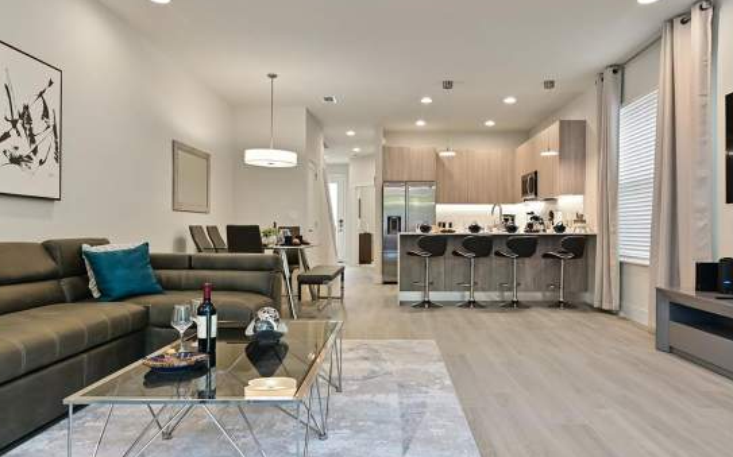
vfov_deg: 51.0
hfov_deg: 74.7
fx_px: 479
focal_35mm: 24
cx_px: 389
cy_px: 237
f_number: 8
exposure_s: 1/4
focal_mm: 16
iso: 160
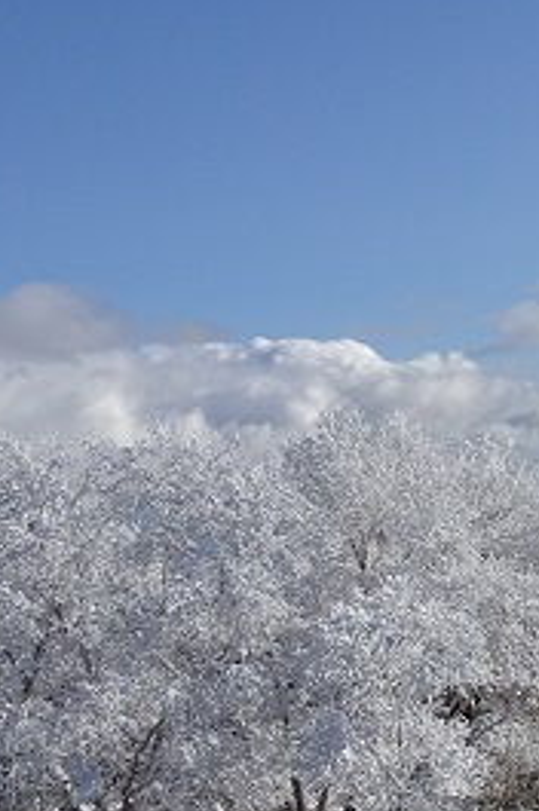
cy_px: 376
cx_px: 928
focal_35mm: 86
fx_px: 1936
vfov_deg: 23.7
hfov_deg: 14.2
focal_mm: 4.1
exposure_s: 1/2000
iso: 80
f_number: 3.5
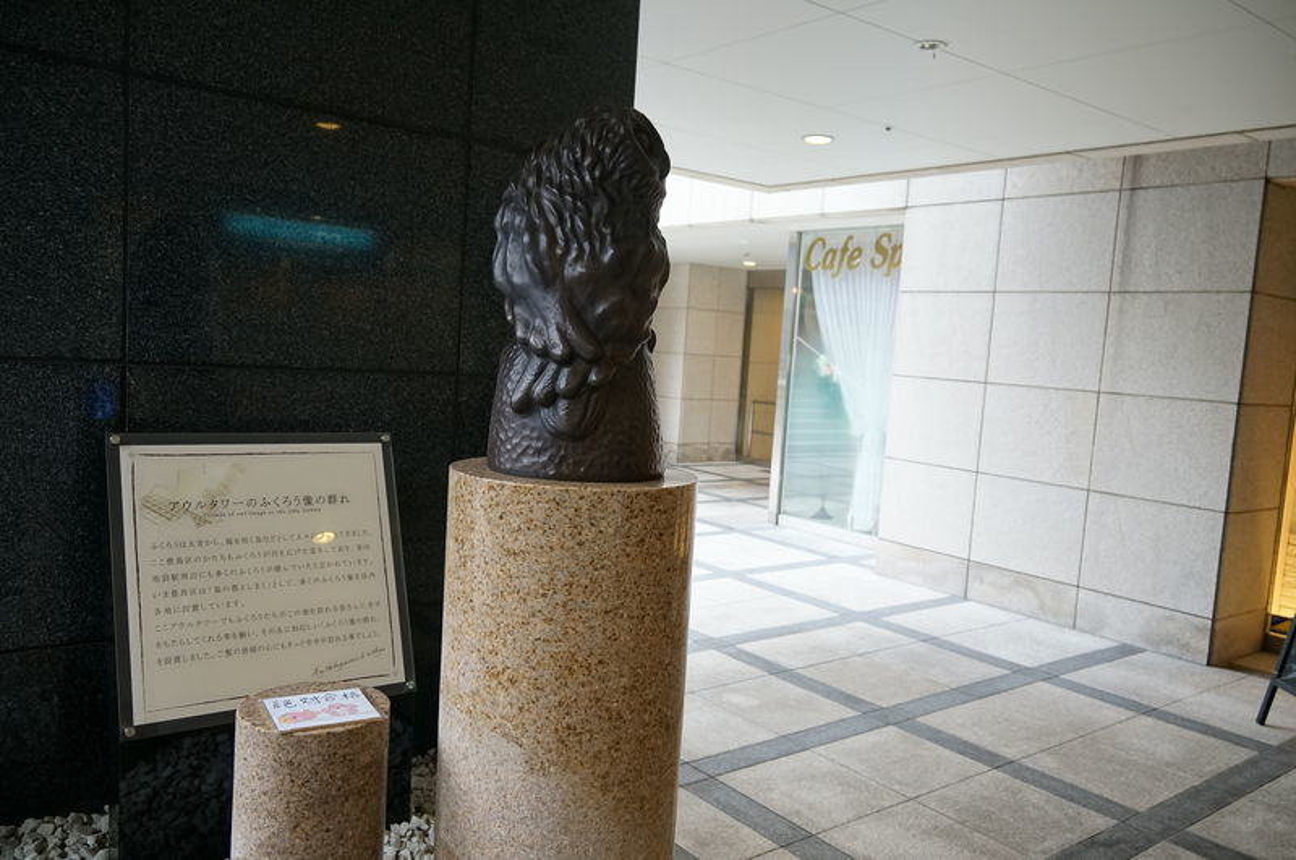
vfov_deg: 47.8
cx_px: 648
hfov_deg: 67.5
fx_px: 971
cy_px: 430
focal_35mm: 27
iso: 640
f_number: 4
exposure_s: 1/160
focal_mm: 18
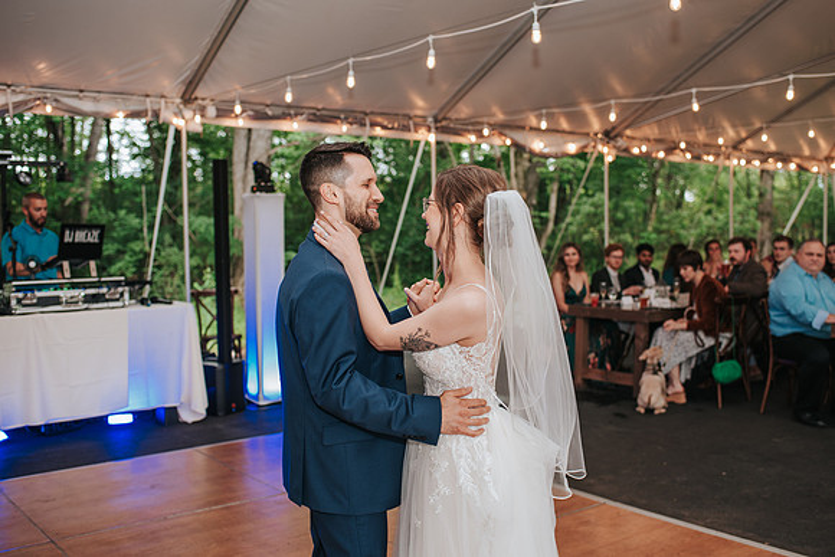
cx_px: 448
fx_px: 882
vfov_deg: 35.0
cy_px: 258
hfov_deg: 50.6
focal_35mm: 38
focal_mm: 35
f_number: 2.8
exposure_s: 1/125
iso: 500
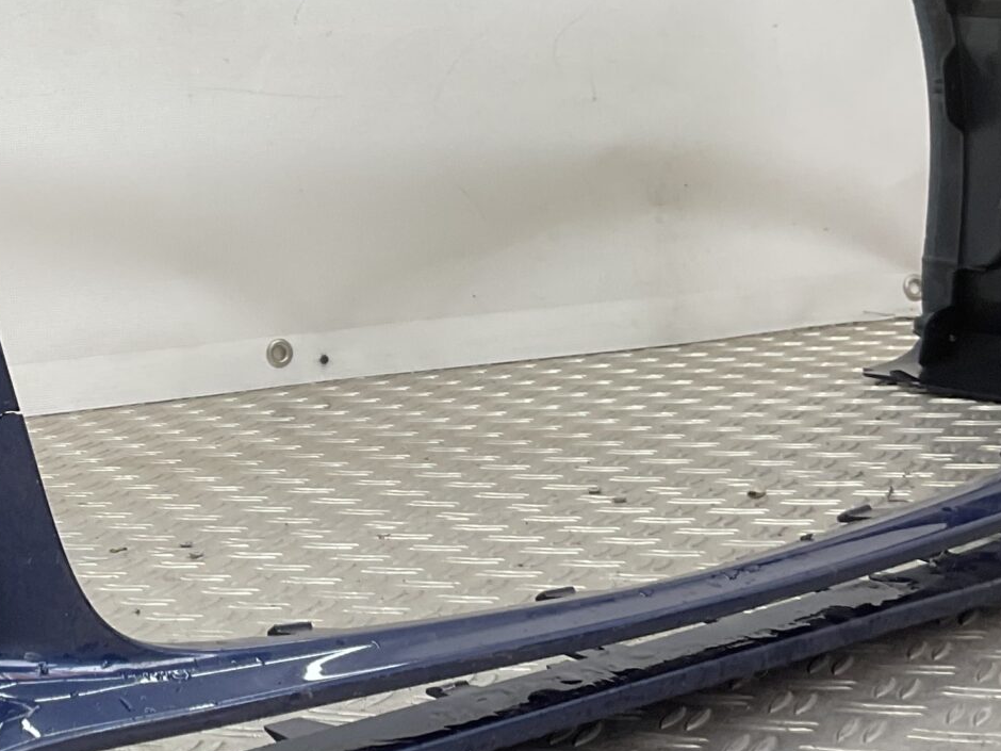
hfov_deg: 23.6
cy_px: 252
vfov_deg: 18.6
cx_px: -16
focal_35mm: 79
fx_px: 2284
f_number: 1.8
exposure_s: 1/120
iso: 25
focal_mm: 3
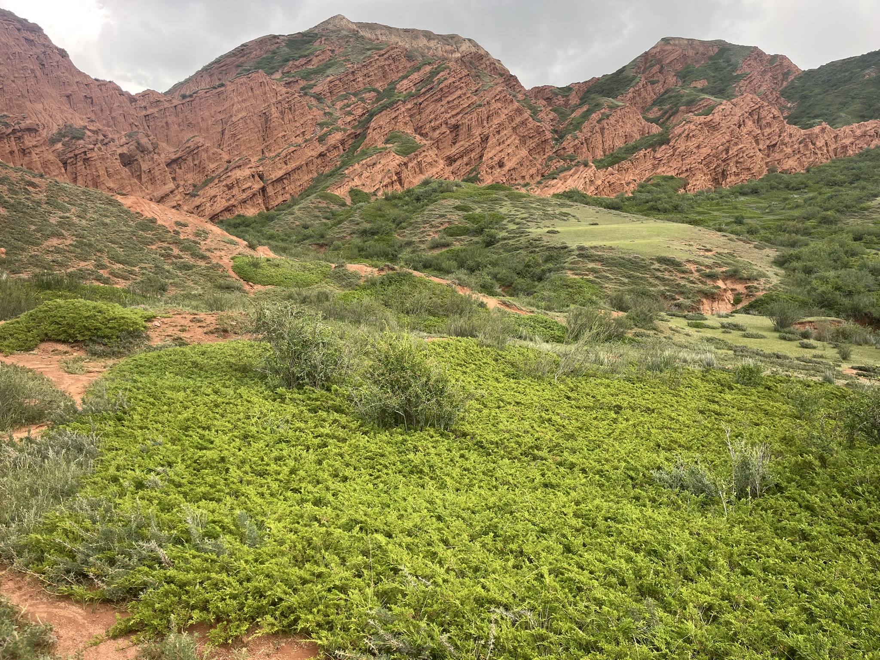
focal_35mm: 26
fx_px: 661
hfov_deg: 67.3
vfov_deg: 53.1
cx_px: 440
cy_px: 330
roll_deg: +2.9
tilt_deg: -7.2
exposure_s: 1/449
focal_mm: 5.1
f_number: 1.6
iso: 50
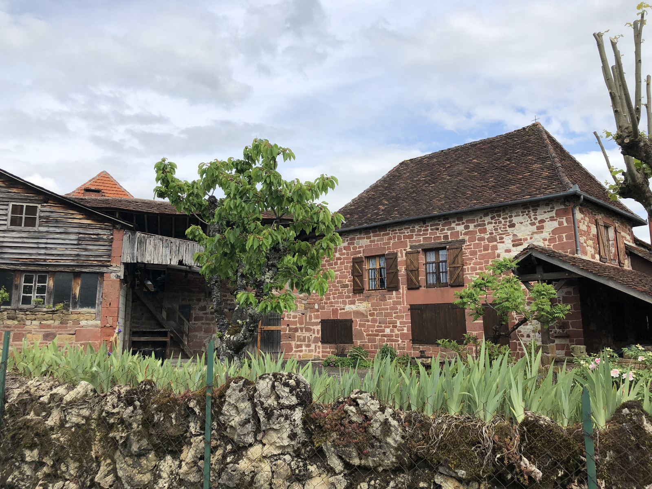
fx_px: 527
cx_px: 326
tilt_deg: +11.0
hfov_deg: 63.4
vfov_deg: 49.7
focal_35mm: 28
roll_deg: +1.6
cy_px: 244
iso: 20
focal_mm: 4
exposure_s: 1/1779
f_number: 1.8
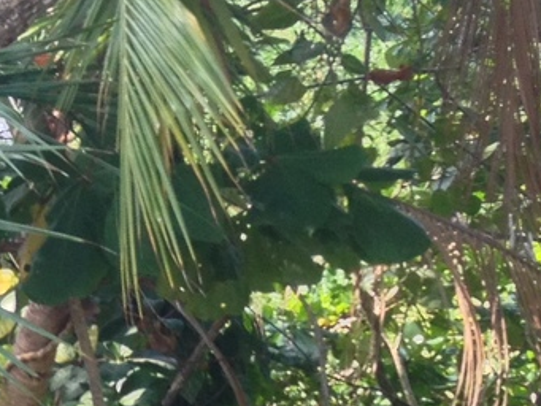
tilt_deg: +1.2
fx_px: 2564
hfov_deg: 10.8
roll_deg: -0.9
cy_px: 569
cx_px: -603
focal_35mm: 164
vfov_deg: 8.9
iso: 50
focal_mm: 4.28
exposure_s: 1/120
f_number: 2.4
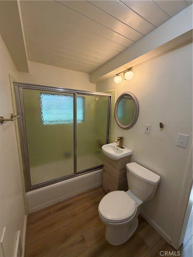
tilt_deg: -10.6
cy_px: 128
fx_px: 104
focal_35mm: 14
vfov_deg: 102.1
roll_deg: -2.0
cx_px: 96
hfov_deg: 85.7
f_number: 2.2
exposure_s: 1/60
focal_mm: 2.22
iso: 200
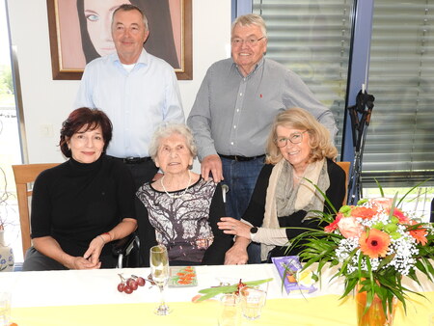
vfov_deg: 40.7
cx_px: 217
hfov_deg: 52.6
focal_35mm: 35
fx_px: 439
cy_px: 163
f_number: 3.8
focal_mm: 6.3
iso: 200
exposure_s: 1/30
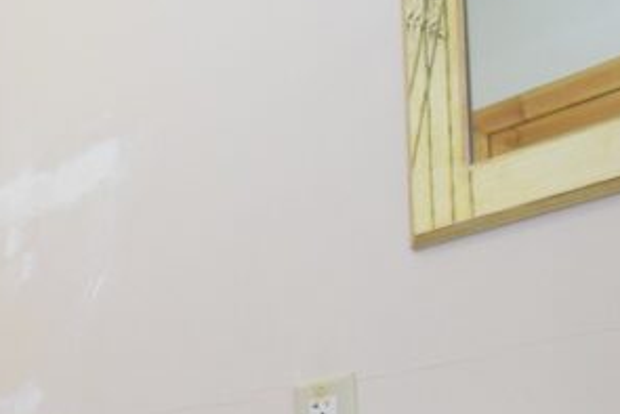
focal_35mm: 61
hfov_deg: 25.8
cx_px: -271
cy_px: 572
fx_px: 1051
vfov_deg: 20.0
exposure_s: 1/60
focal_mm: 10
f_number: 4.5
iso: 1600
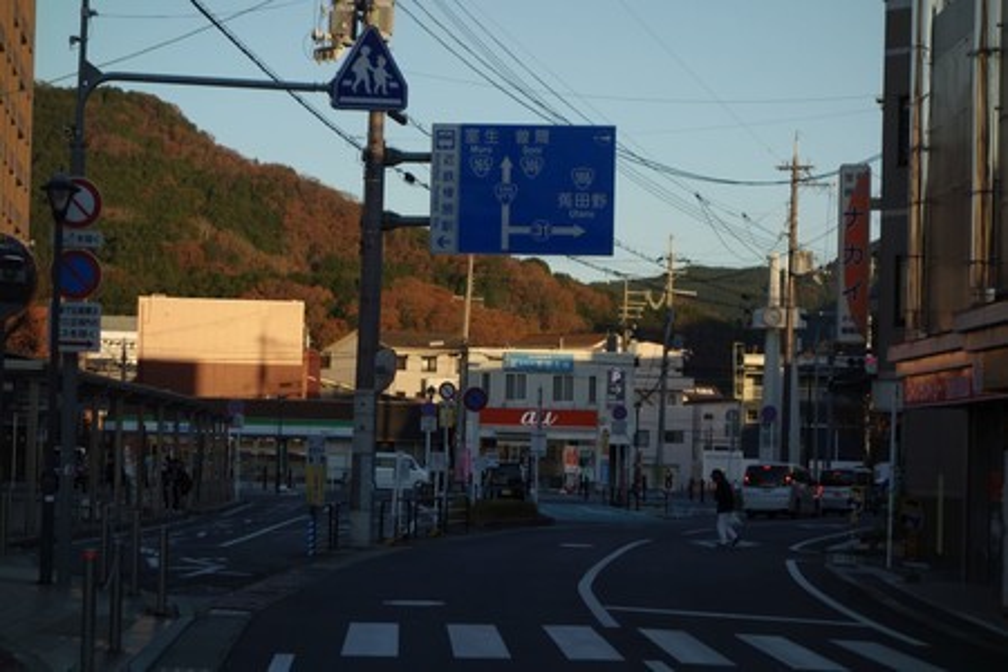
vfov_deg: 13.7
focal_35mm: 100
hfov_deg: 20.4
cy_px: 336
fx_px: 2800
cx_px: 504
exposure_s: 1/320
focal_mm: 37.1
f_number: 5.6
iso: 125
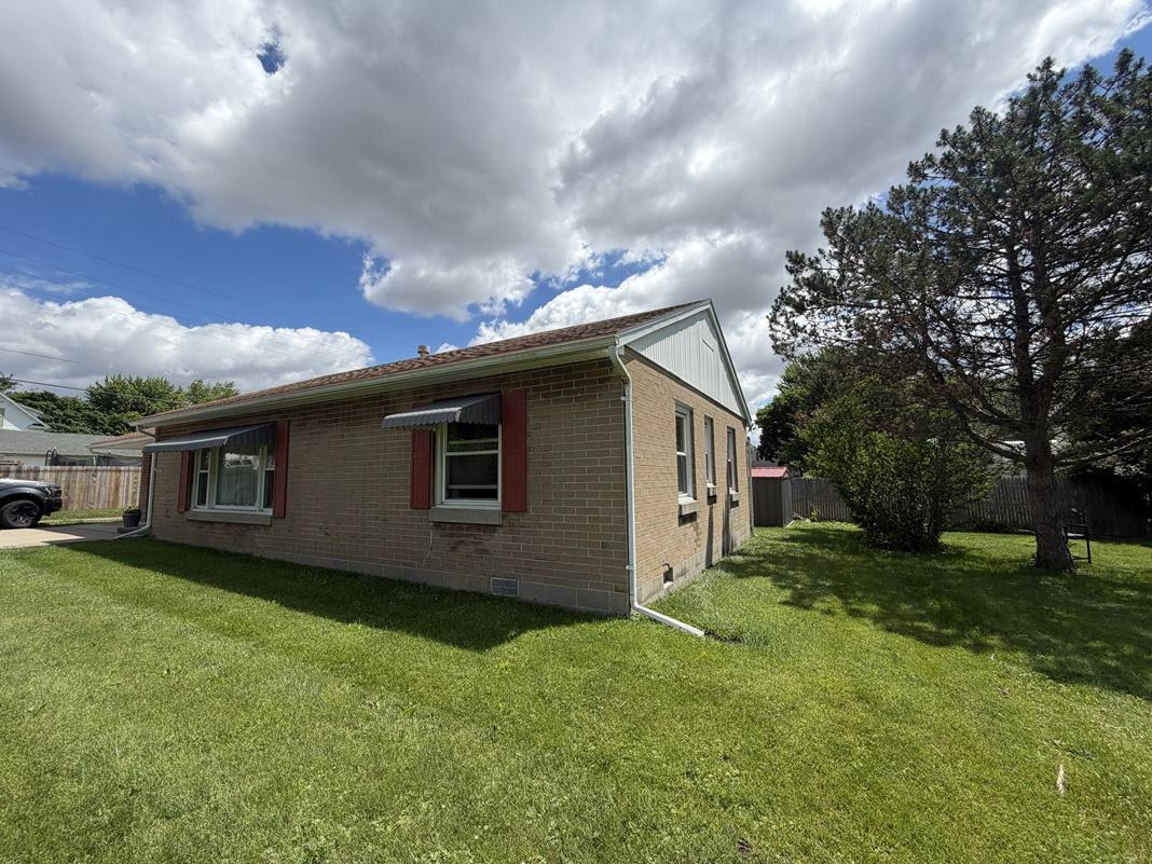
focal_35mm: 14
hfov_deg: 102.1
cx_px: 576
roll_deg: +1.2
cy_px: 432
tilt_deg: +5.5
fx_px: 466
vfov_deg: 85.7
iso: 20
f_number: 2.2
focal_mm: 2.22
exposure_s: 1/1033
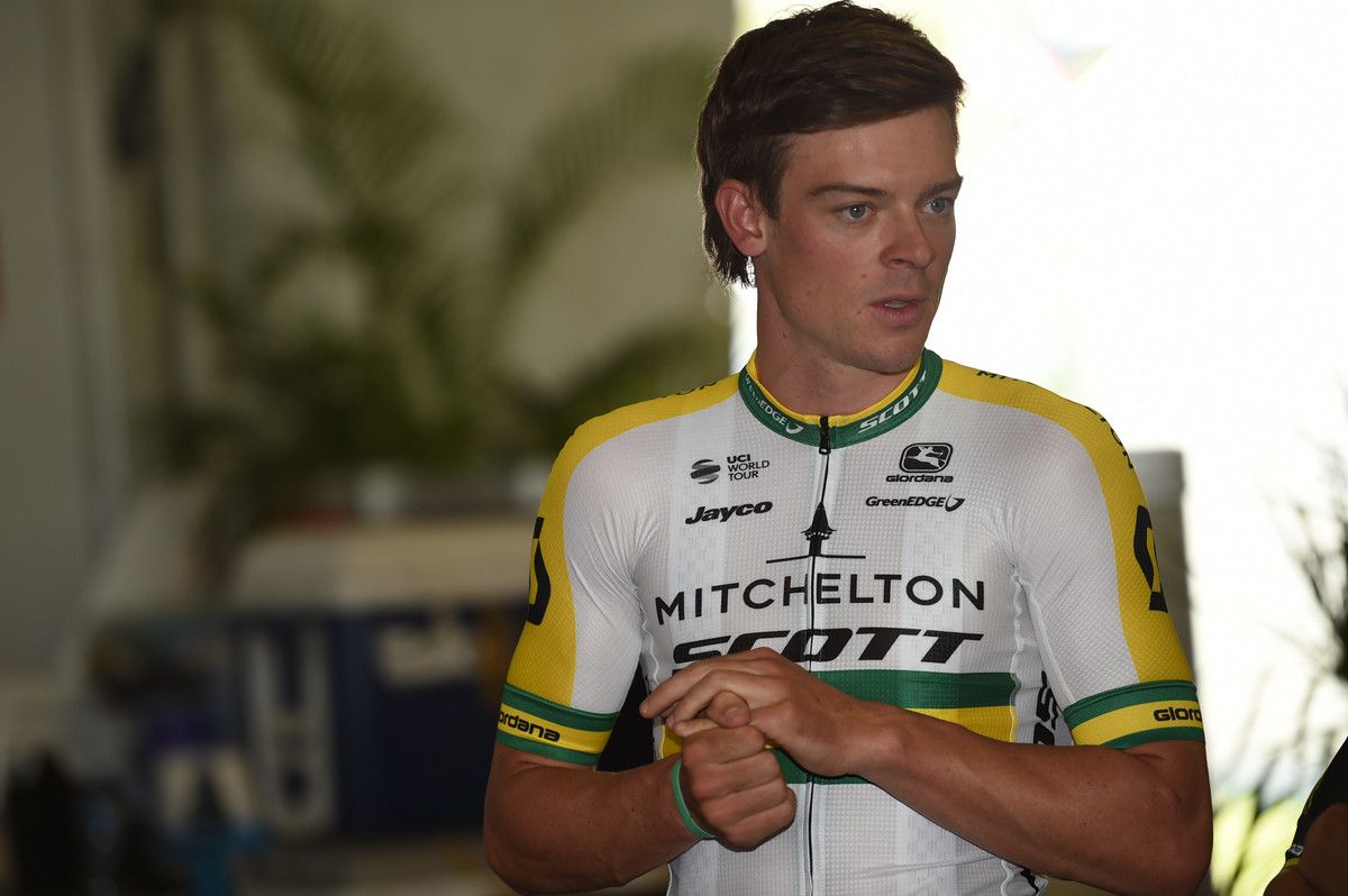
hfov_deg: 11.8
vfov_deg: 7.8
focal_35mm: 175
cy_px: 448
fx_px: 6547
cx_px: 674
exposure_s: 1/250
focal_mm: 175
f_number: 2.8
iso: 400
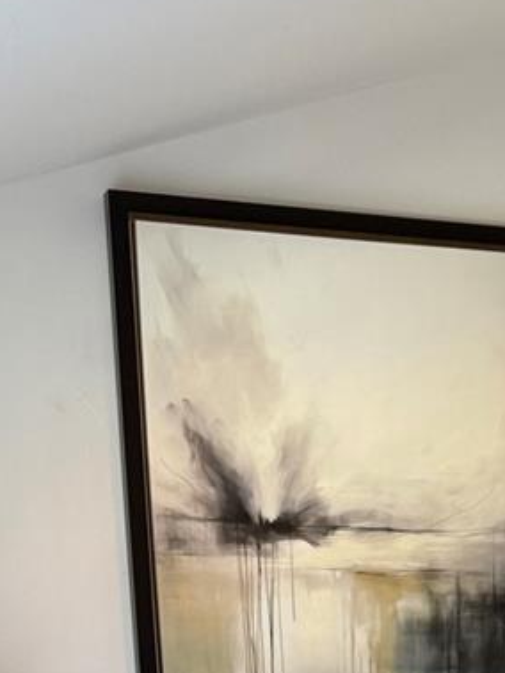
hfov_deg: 18.9
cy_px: 1012
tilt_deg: -14.5
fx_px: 1479
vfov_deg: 21.5
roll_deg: -1.0
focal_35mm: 76
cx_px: 482
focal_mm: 6.76
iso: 200
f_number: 1.78
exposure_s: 1/60
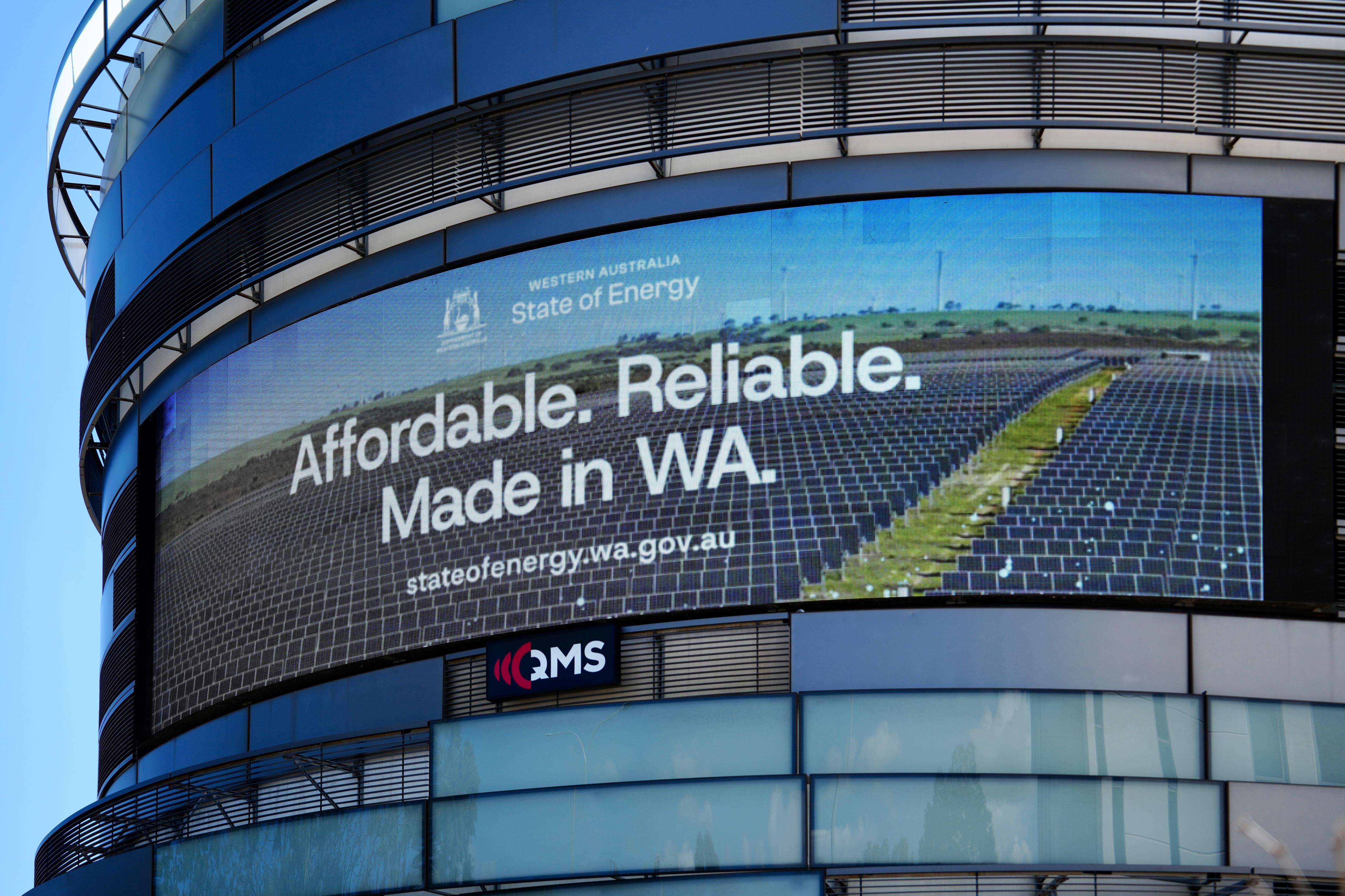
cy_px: 448
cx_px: 672
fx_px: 2615
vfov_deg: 19.5
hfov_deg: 28.8
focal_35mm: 70
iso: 160
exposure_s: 1/2000
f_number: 2.8
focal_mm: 70
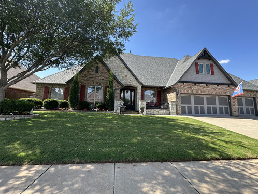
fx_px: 112
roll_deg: -0.9
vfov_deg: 81.6
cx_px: 134
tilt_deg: +9.6
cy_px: 91
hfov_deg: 98.2
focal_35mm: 15
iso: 40
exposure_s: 1/606
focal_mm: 2.22
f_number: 2.2
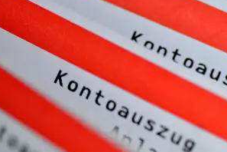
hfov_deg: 9.6
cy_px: 133
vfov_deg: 6.5
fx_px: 1337
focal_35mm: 212
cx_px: 219
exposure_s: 1/100
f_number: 3.5
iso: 100
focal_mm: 105
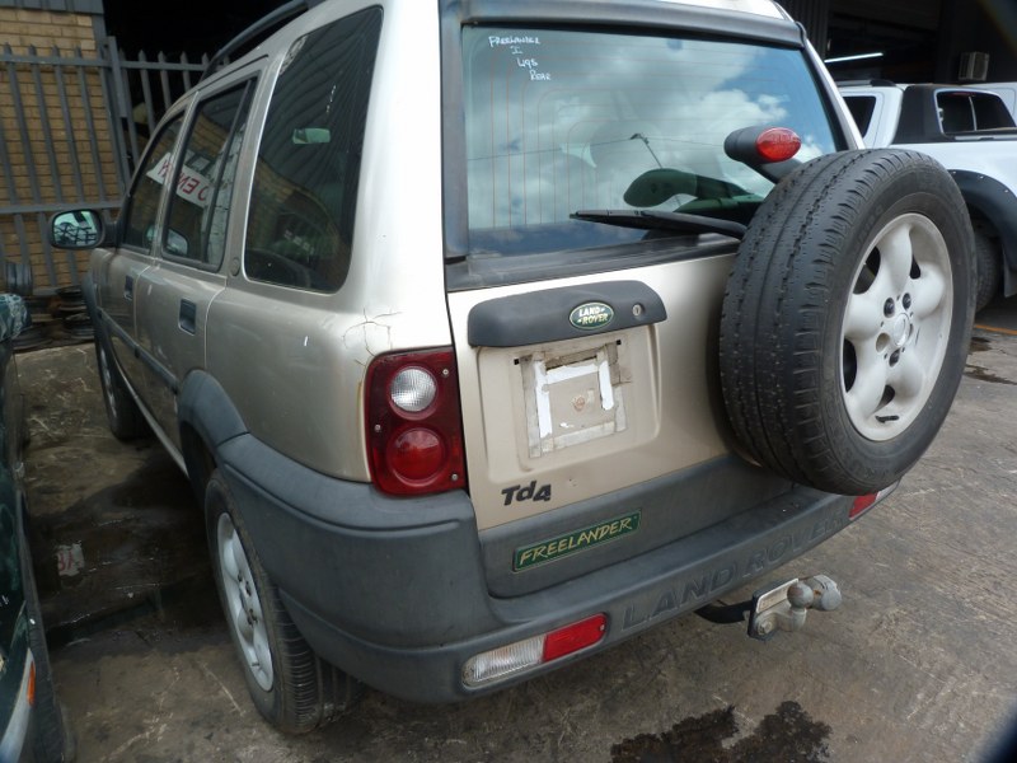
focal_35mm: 25
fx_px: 734
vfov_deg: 54.9
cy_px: 382
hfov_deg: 69.4
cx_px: 508
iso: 80
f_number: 4
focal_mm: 4.5
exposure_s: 1/125
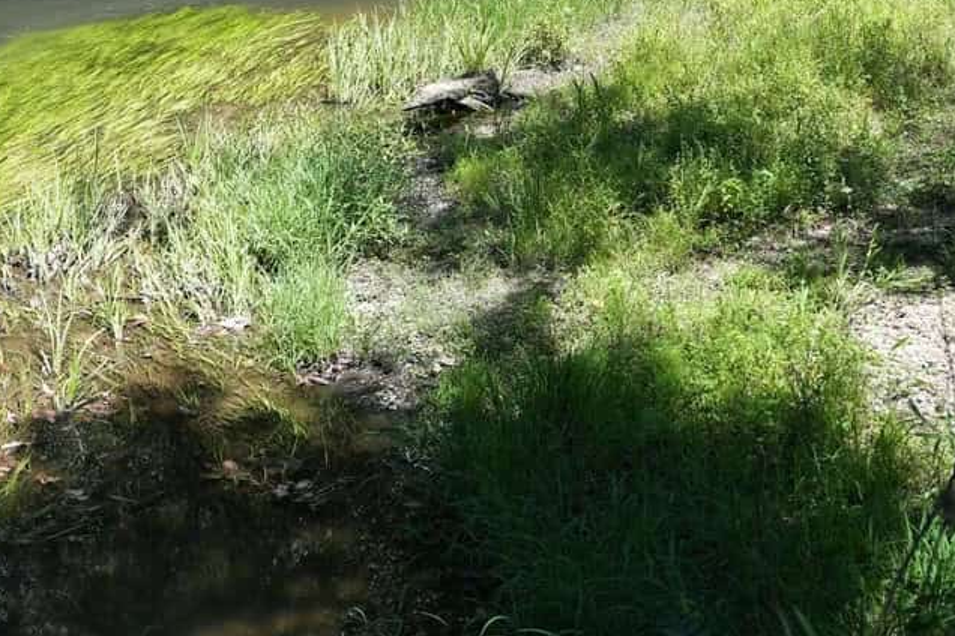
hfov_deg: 27.3
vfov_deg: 19.3
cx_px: 8
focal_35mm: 70
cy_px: 158
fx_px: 1857
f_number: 2.8
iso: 160
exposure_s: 1/800
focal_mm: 29
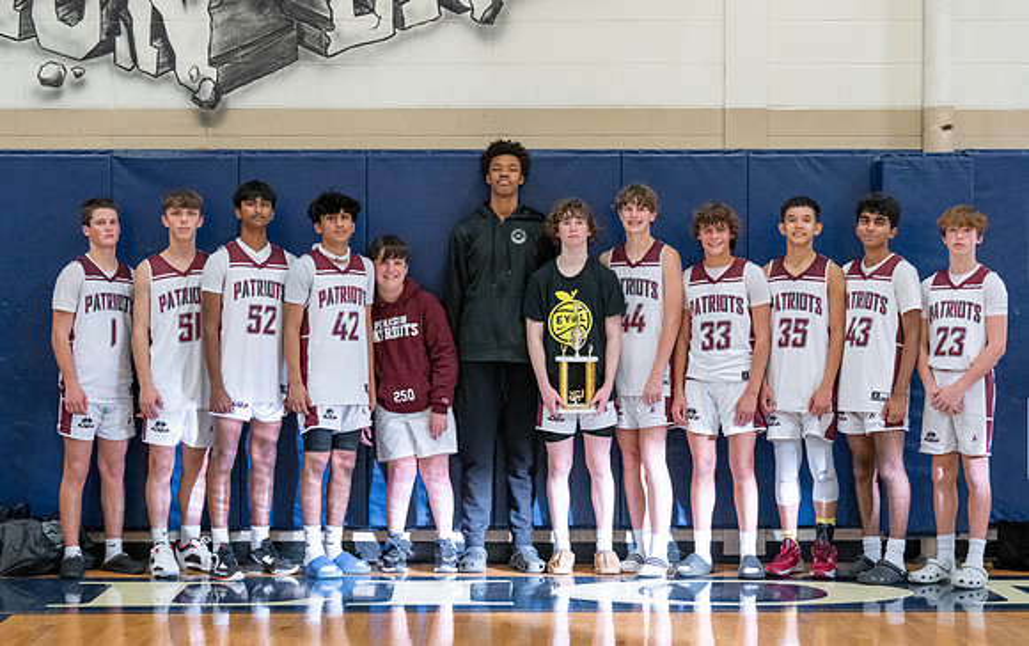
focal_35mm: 79
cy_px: 374
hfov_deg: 26.2
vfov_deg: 16.6
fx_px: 2213
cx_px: 503
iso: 4000
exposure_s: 1/320
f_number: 4
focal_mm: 70
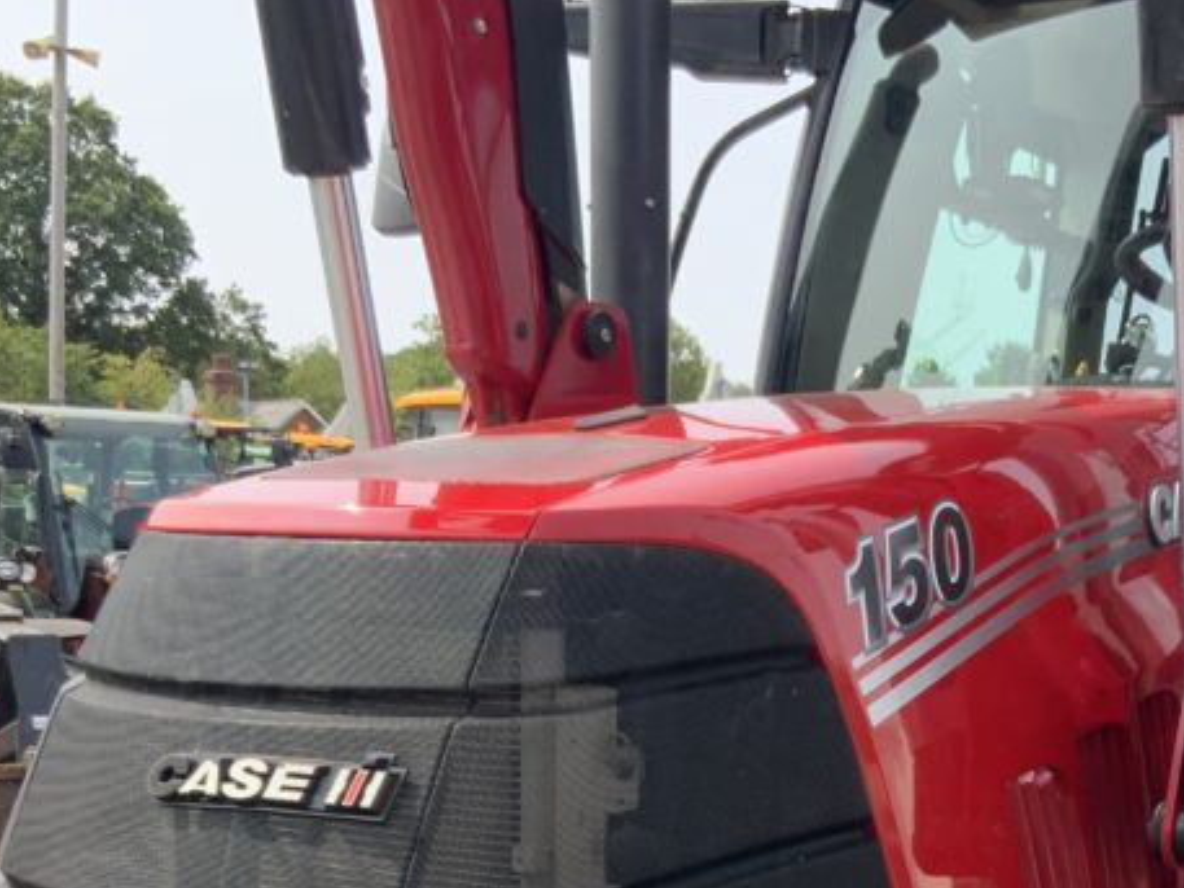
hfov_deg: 29.5
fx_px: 2224
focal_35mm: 65
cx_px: 852
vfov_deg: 21.7
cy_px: 909
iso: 16
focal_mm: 3
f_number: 1.8
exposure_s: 1/439
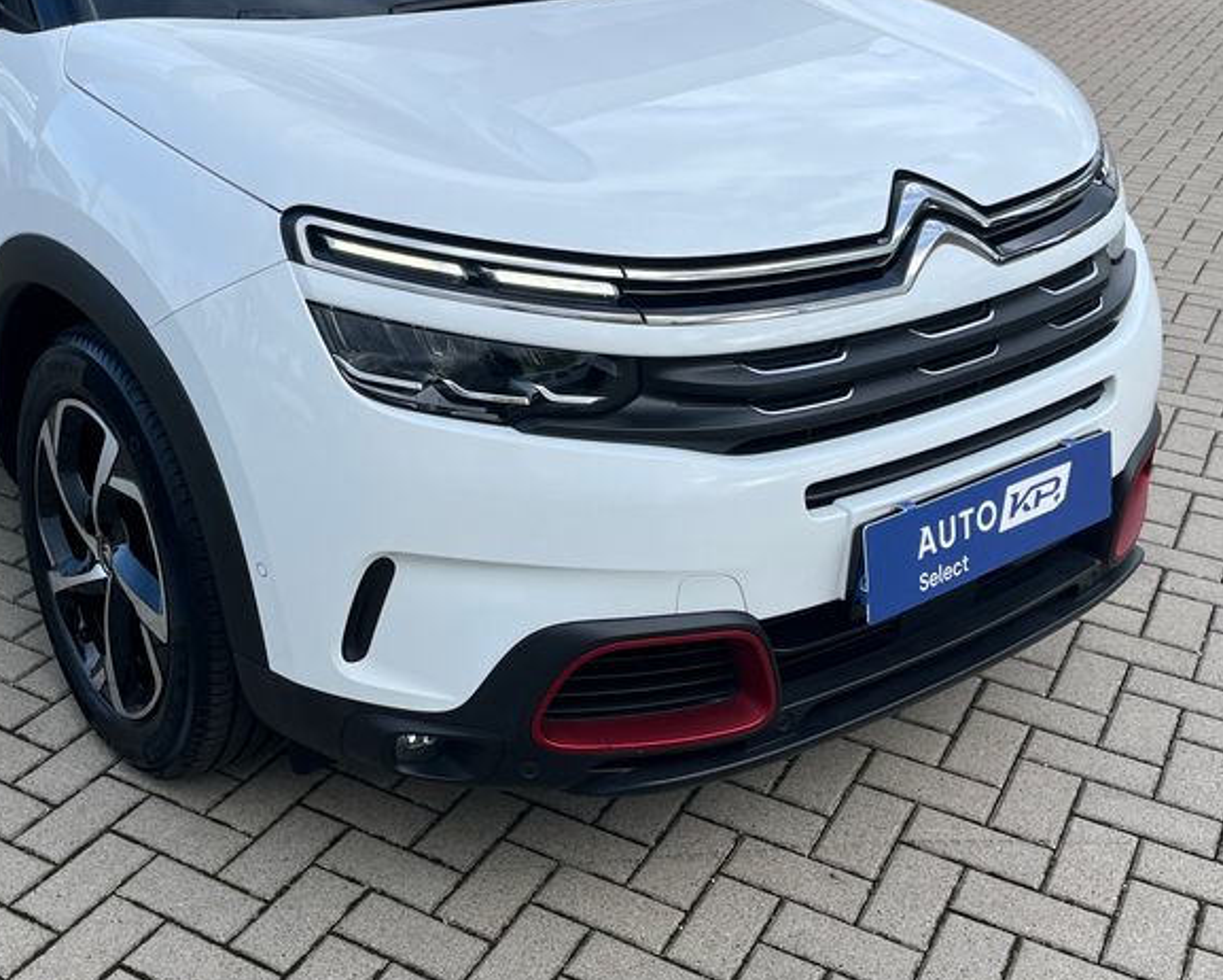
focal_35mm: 45
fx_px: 1629
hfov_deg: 40.8
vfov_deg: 32.7
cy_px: 229
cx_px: 445
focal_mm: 5.1
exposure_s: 1/1536
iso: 50
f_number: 1.6
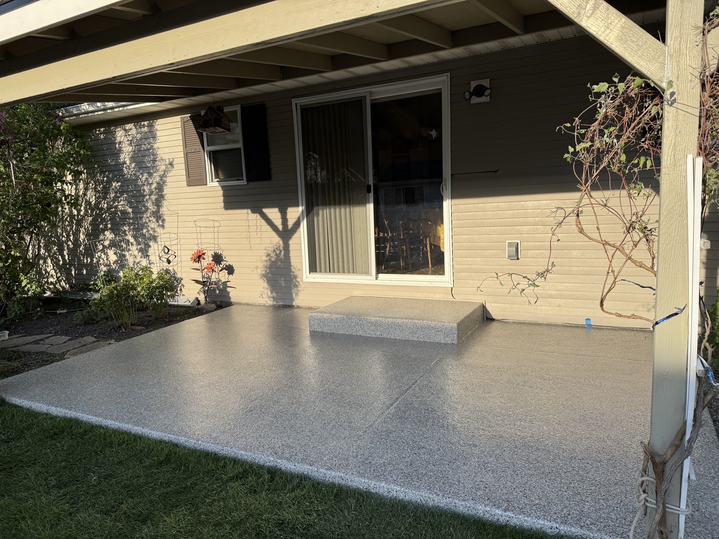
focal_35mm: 24
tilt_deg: -7.3
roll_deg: +2.5
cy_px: 270
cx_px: 360
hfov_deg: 71.6
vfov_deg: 56.8
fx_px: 498
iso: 80
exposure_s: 1/2833
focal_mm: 6.76
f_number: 1.78
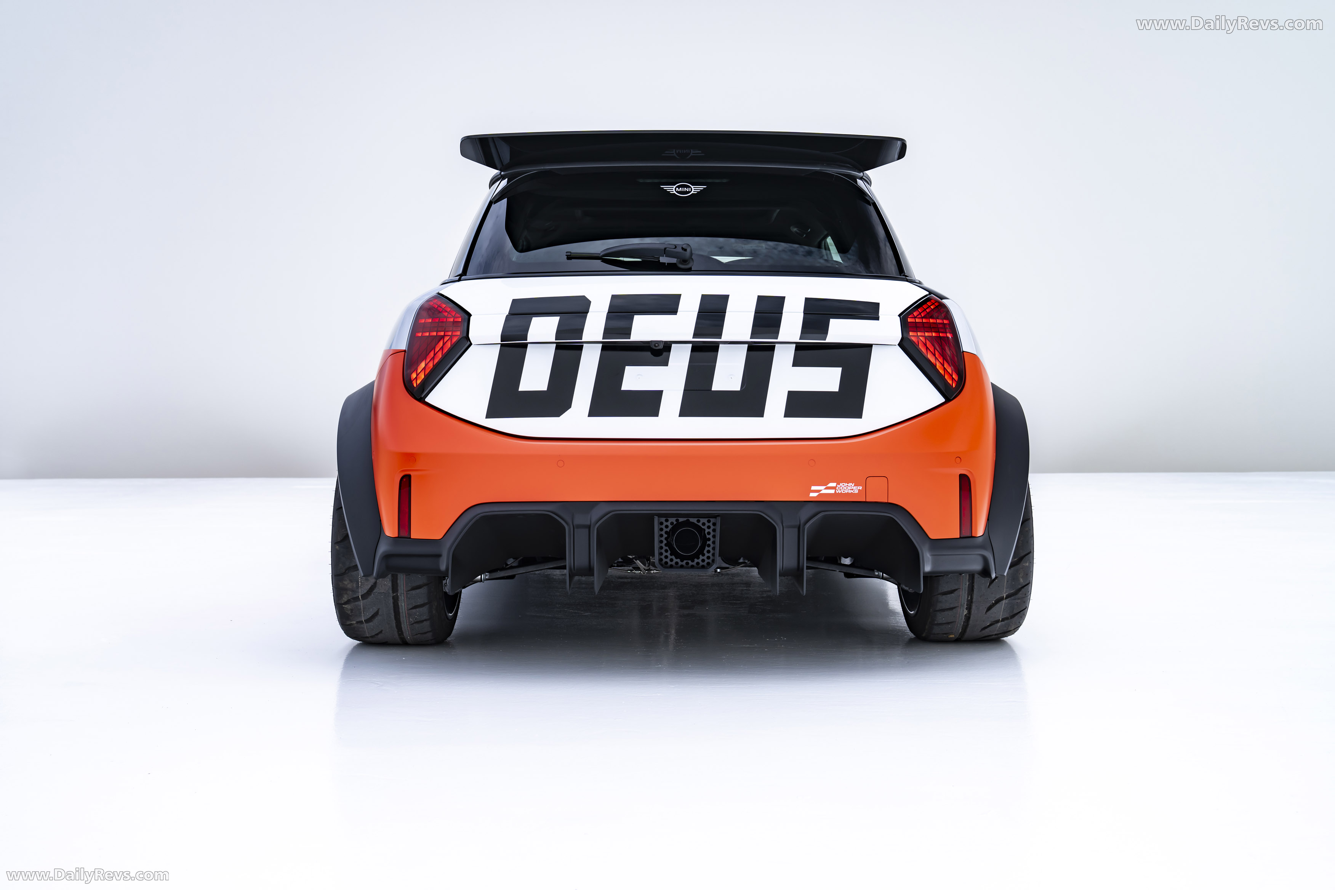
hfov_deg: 49.6
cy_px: 445
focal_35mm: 39
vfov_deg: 34.2
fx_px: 1446
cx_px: 668
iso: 100
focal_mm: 39
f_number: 5.6
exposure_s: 1/125
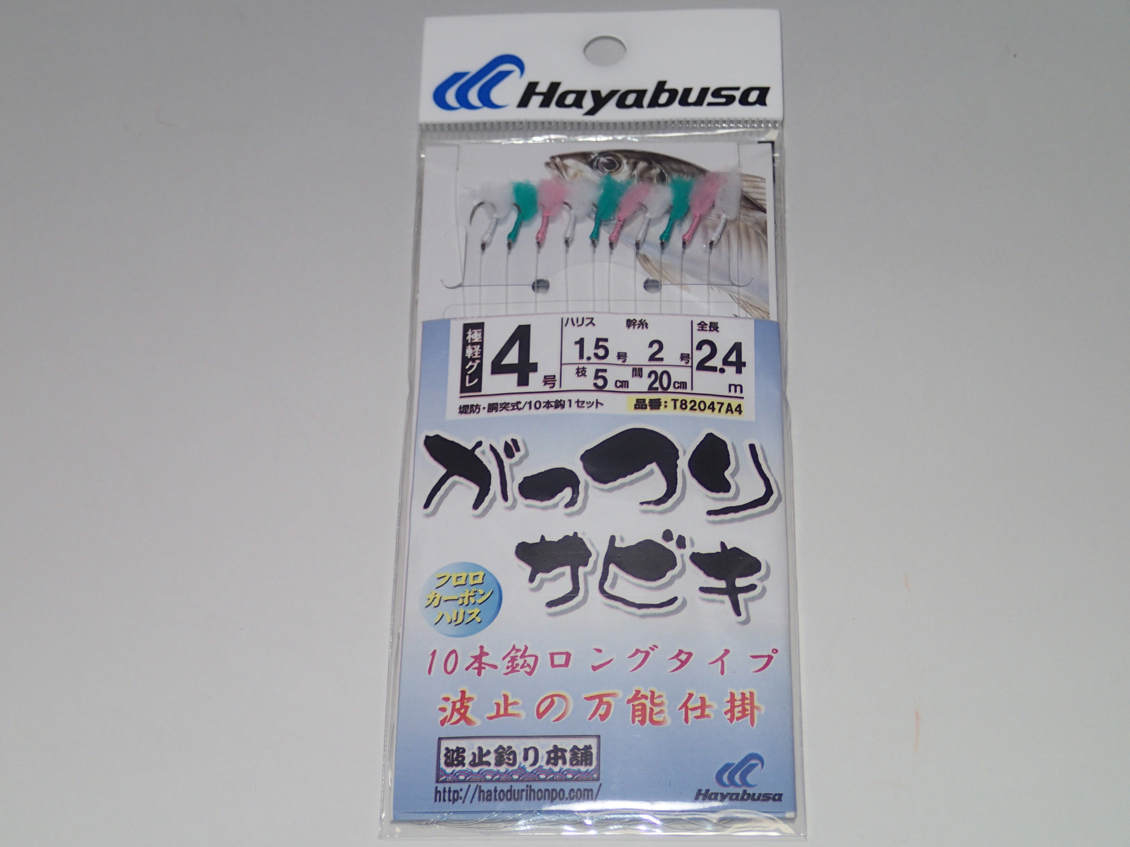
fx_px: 2416
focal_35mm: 74
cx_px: 565
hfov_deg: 26.3
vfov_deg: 19.9
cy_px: 424
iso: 200
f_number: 4.2
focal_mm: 13.47
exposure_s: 1/160
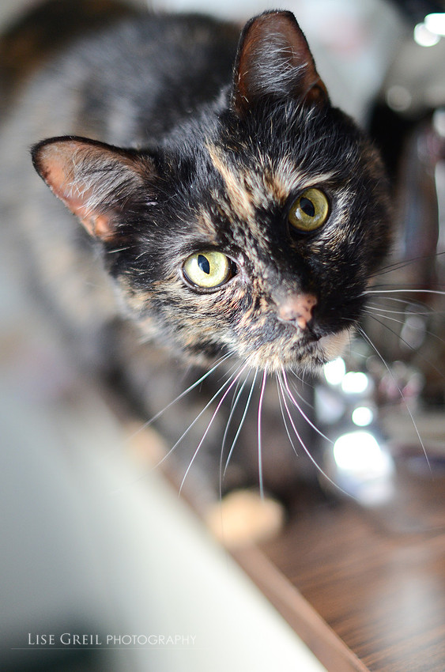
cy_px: 336
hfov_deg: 18.1
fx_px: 1397
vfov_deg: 27.0
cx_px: 222
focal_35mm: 75
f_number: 1.8
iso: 800
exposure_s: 1/250
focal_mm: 50
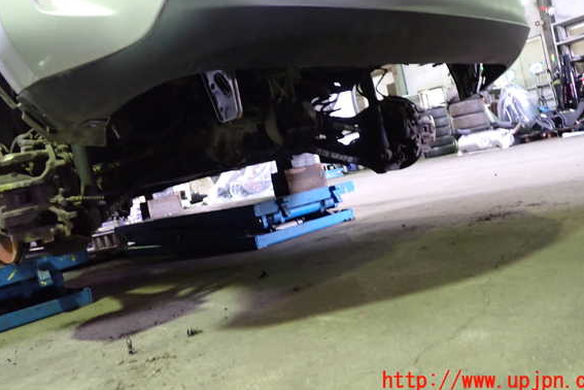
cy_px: 162
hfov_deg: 57.2
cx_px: 306
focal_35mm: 33
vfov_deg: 39.8
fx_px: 535
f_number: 2.3
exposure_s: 1/25
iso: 800
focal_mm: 5.4
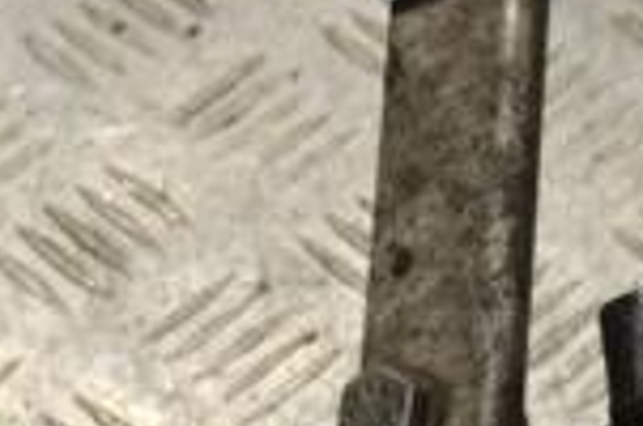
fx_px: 3618
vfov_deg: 6.7
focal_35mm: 203
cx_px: 860
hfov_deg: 9.9
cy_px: 452
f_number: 8
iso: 3200
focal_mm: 34
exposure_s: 1/250
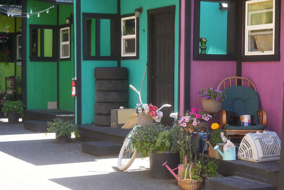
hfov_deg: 28.8
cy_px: 95
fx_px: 552
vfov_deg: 19.5
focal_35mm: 70
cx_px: 142
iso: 160
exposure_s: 1/160
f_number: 4
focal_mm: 70
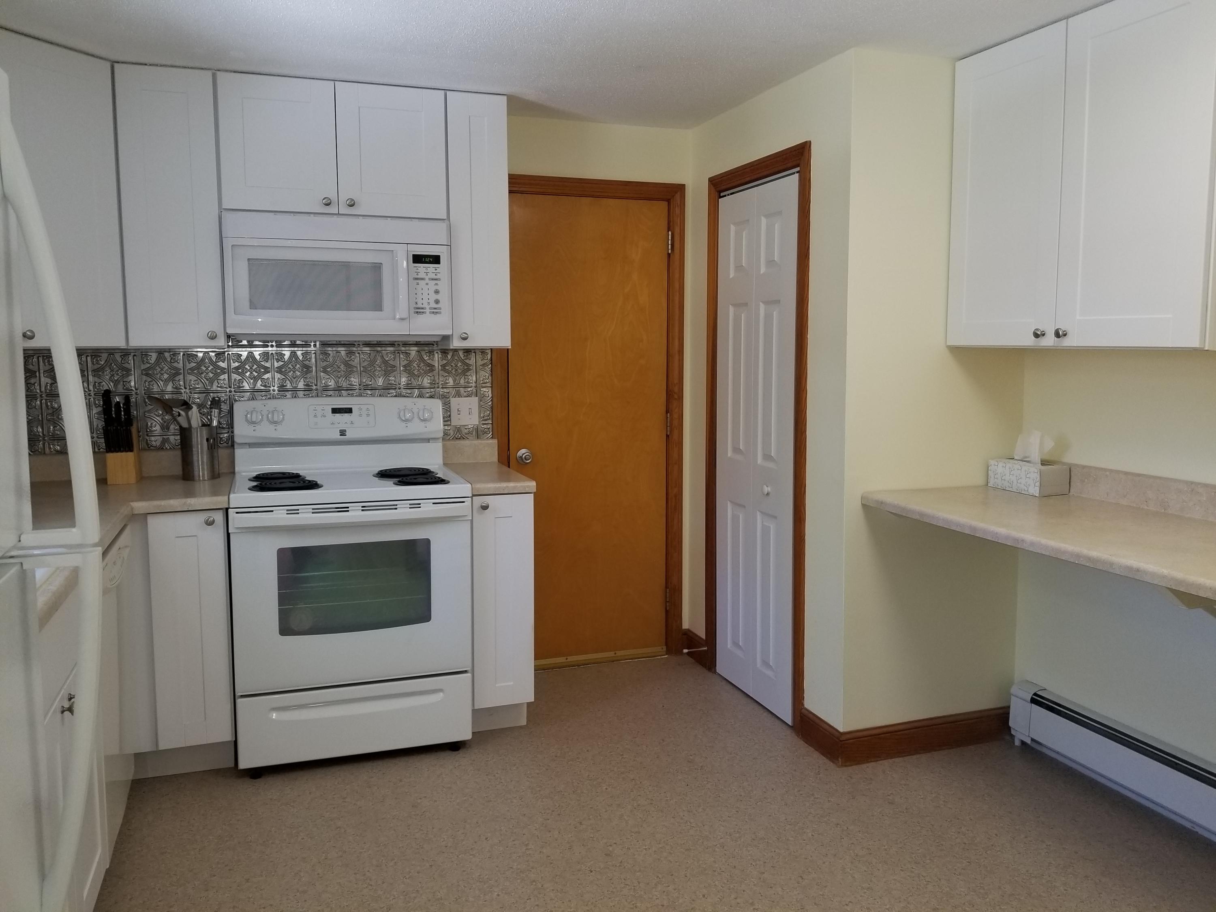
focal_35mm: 26
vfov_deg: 53.1
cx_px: 608
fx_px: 913
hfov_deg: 67.3
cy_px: 456
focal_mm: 4.25
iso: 80
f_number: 1.7
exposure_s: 1/60
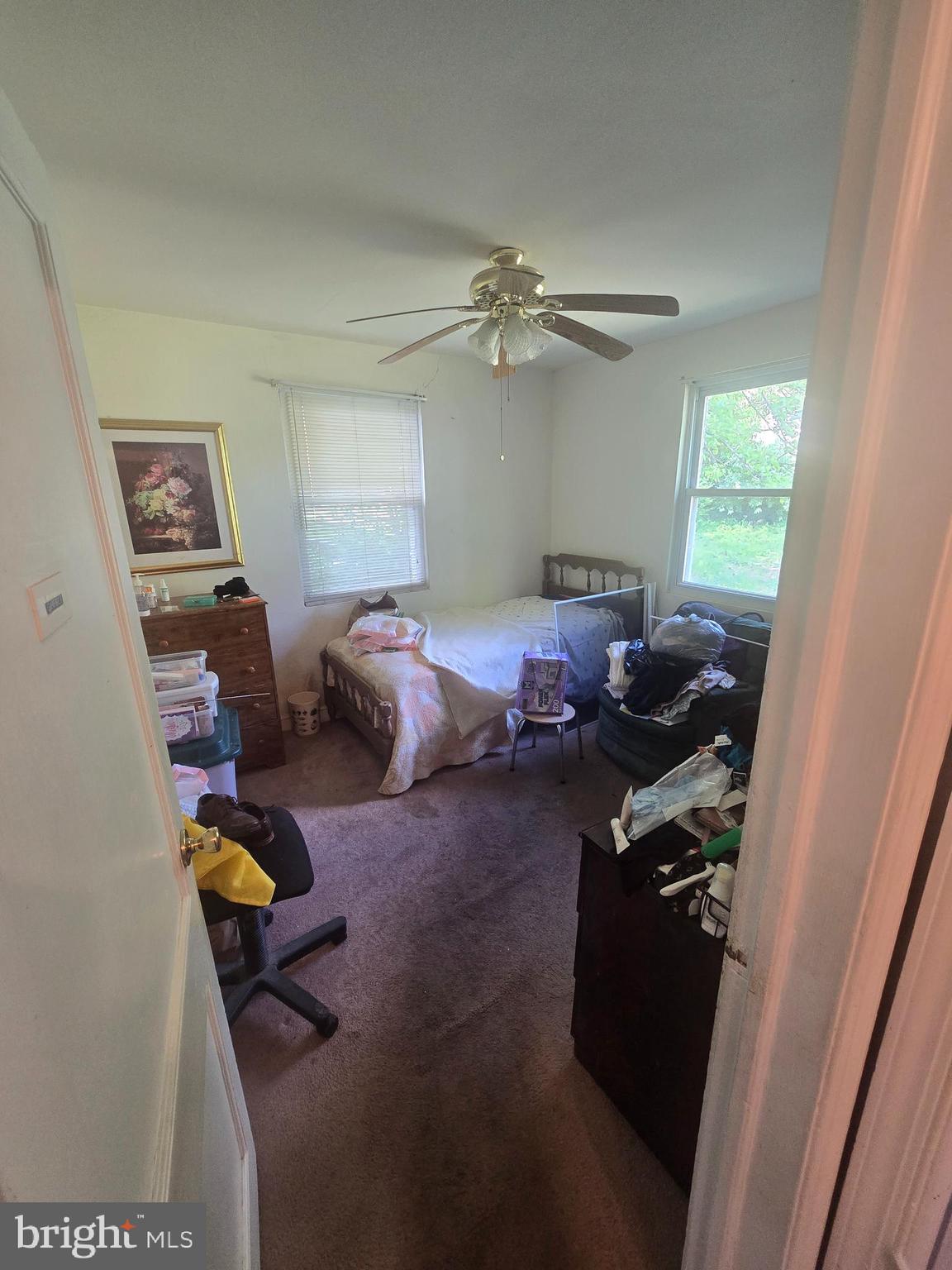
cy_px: 635
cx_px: 476
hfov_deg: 89.9
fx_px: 477
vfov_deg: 106.2
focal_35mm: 13
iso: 200
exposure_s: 1/60
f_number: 2.2
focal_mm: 2.2
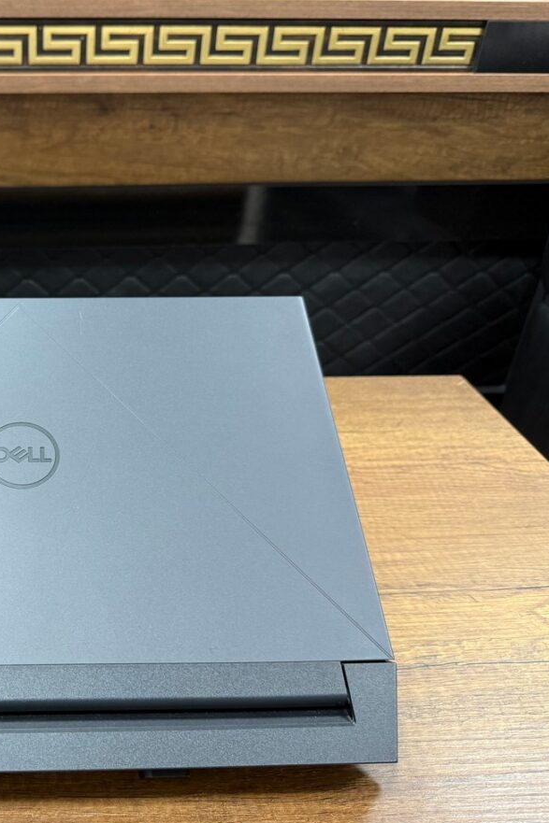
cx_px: 25
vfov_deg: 55.8
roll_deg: -0.3
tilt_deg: -30.4
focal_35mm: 34
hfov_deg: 35.8
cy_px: 419
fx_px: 778
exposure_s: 1/50
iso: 250
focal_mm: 6.76
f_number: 1.78
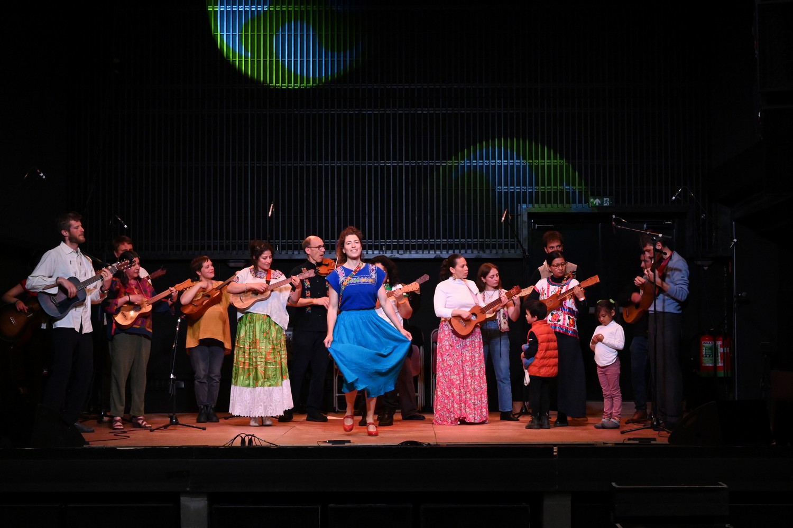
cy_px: 264
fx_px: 1421
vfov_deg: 21.1
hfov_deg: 31.2
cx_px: 396
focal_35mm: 64
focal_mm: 43
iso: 5000
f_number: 7.1
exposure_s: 1/80
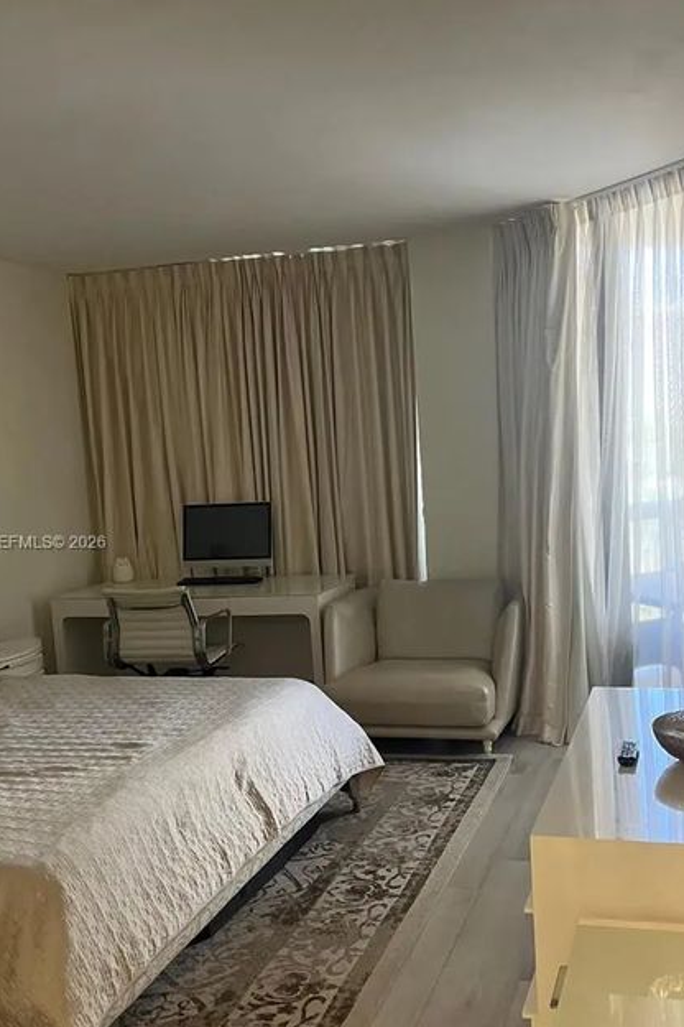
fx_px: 1054
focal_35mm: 37
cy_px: 544
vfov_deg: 51.9
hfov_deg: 35.8
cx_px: 416
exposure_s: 1/60
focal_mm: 5.1
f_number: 1.6
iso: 100
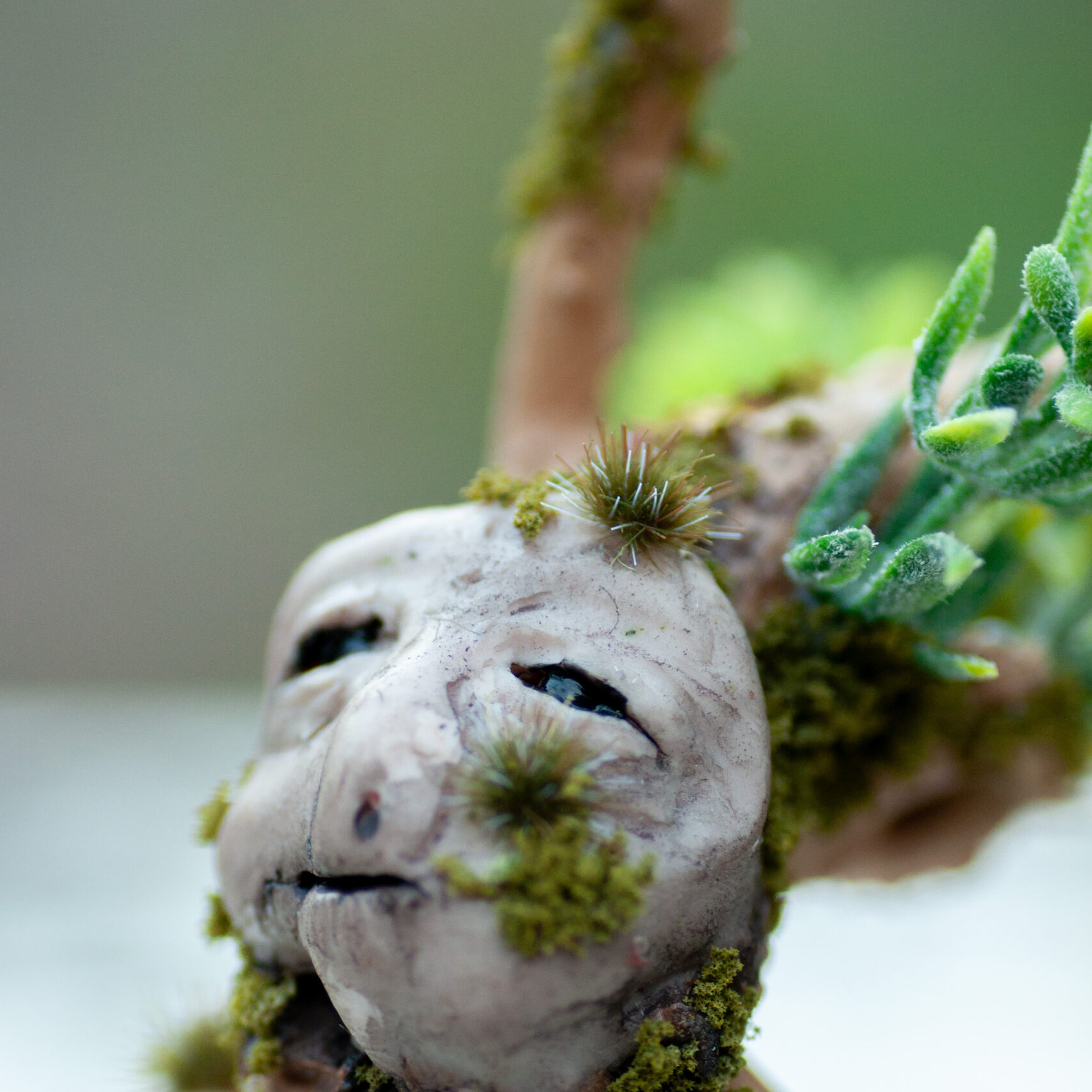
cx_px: 545
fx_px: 6174
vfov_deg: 10.1
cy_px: 681
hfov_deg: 10.1
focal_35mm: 173
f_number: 5
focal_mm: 90
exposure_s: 1/250
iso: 640
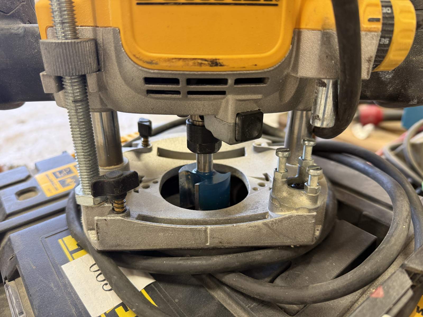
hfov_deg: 71.6
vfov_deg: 56.8
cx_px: 212
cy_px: 158
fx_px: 293
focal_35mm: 24
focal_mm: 6.76
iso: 160
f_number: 1.78
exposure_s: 1/50
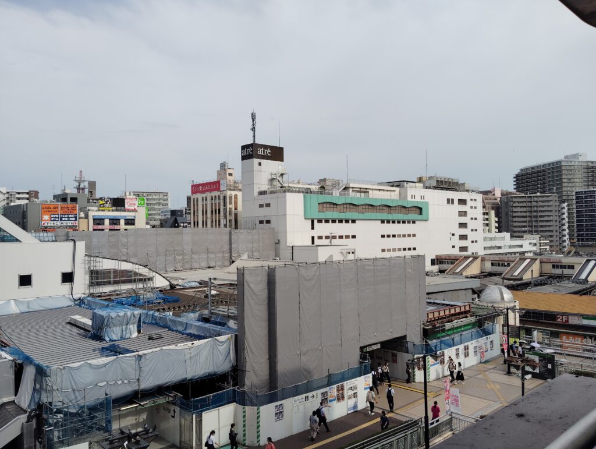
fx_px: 483
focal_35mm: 28
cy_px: 224
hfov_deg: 63.4
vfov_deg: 49.9
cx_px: 298
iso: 50
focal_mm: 4.22
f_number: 1.8
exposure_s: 1/720
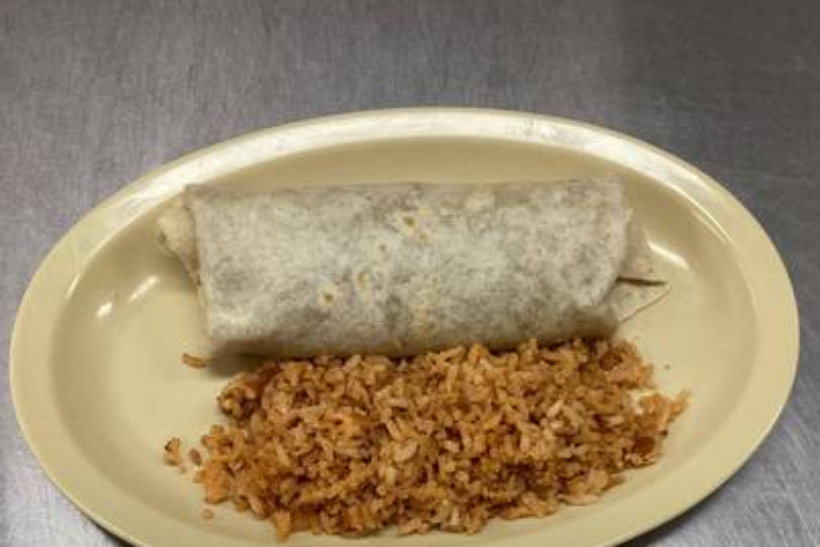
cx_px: 418
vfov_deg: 28.3
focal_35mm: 47
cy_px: 396
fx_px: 1070
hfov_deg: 41.9
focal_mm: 3.3
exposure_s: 1/120
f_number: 2.4
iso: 64
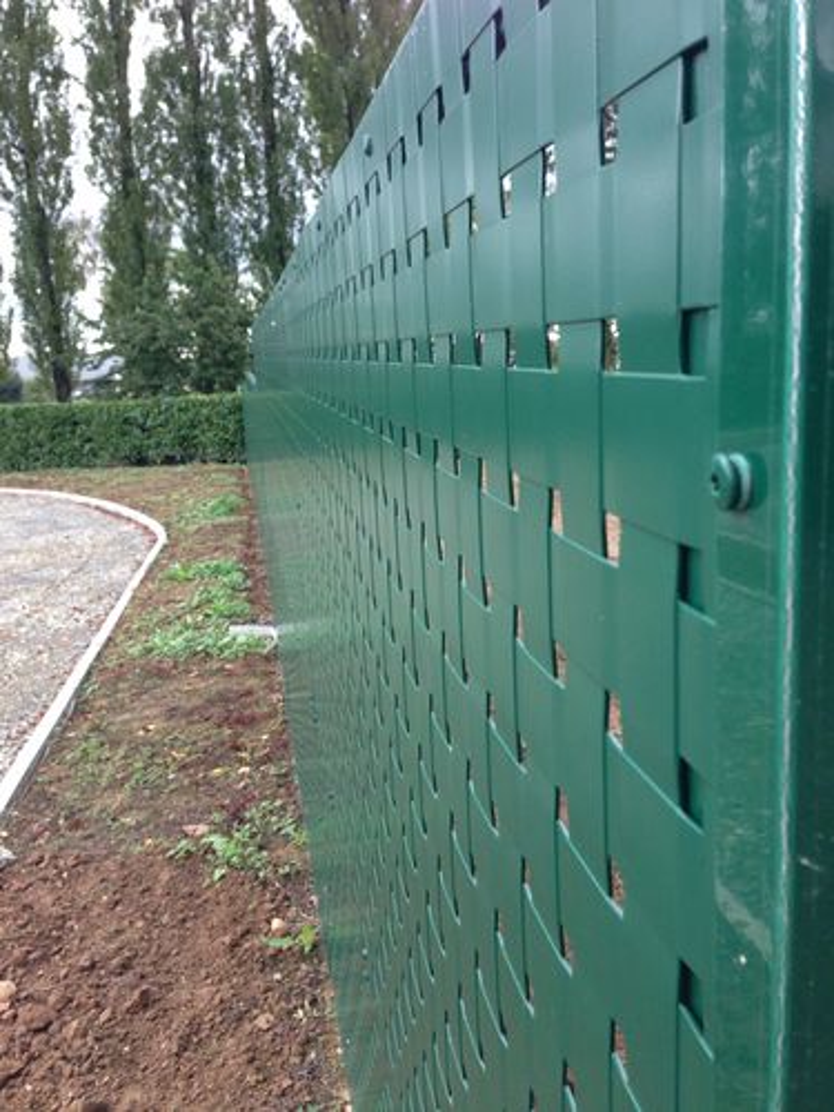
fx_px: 1060
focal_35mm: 33
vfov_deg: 55.4
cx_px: 417
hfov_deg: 42.9
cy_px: 556
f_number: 2.4
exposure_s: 1/120
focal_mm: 4.13
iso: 80
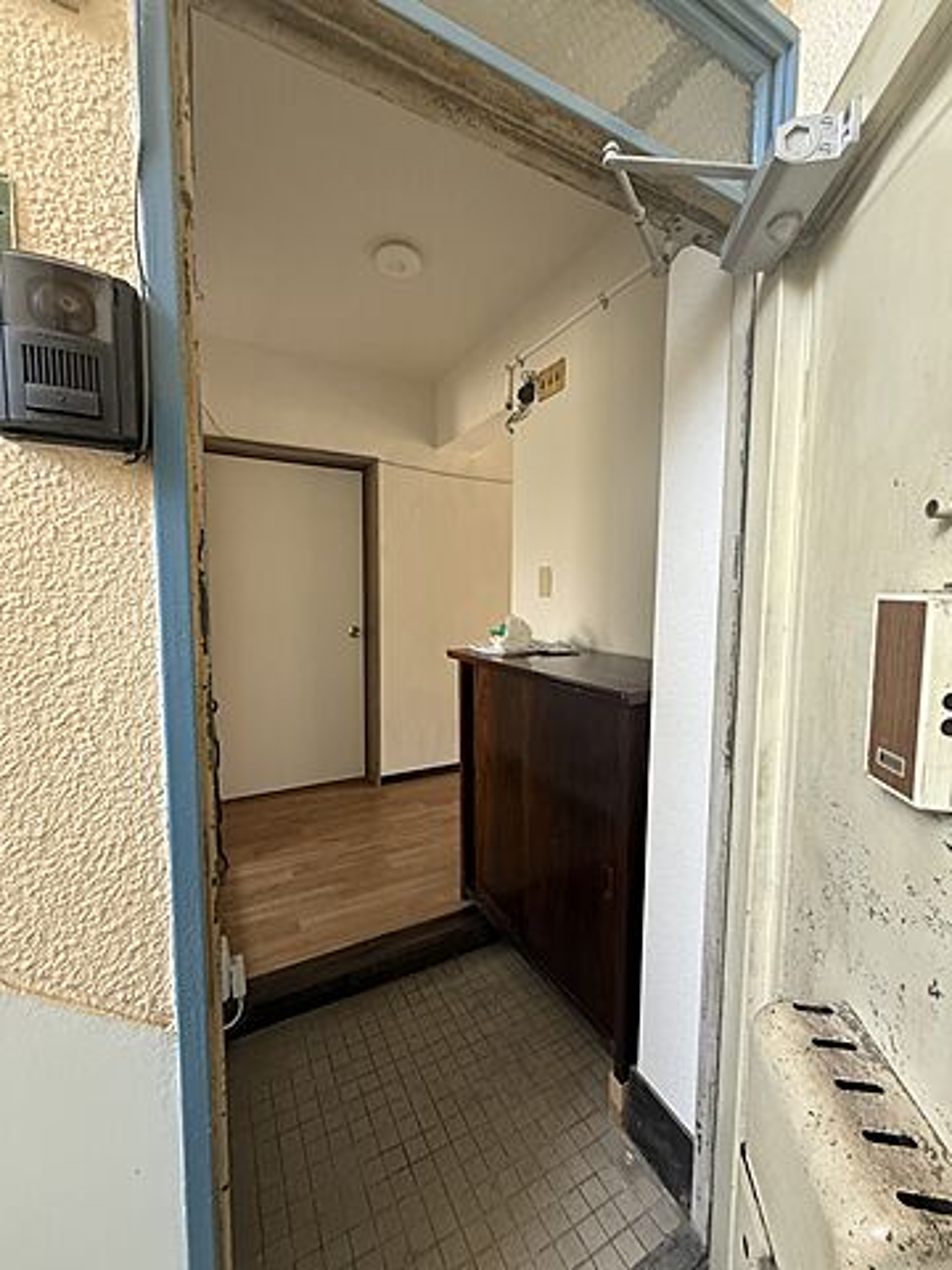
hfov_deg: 85.7
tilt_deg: -5.1
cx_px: 476
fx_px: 513
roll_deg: -0.7
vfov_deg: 102.1
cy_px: 635
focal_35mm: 14
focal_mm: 2.22
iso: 320
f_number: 2.2
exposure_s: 1/80
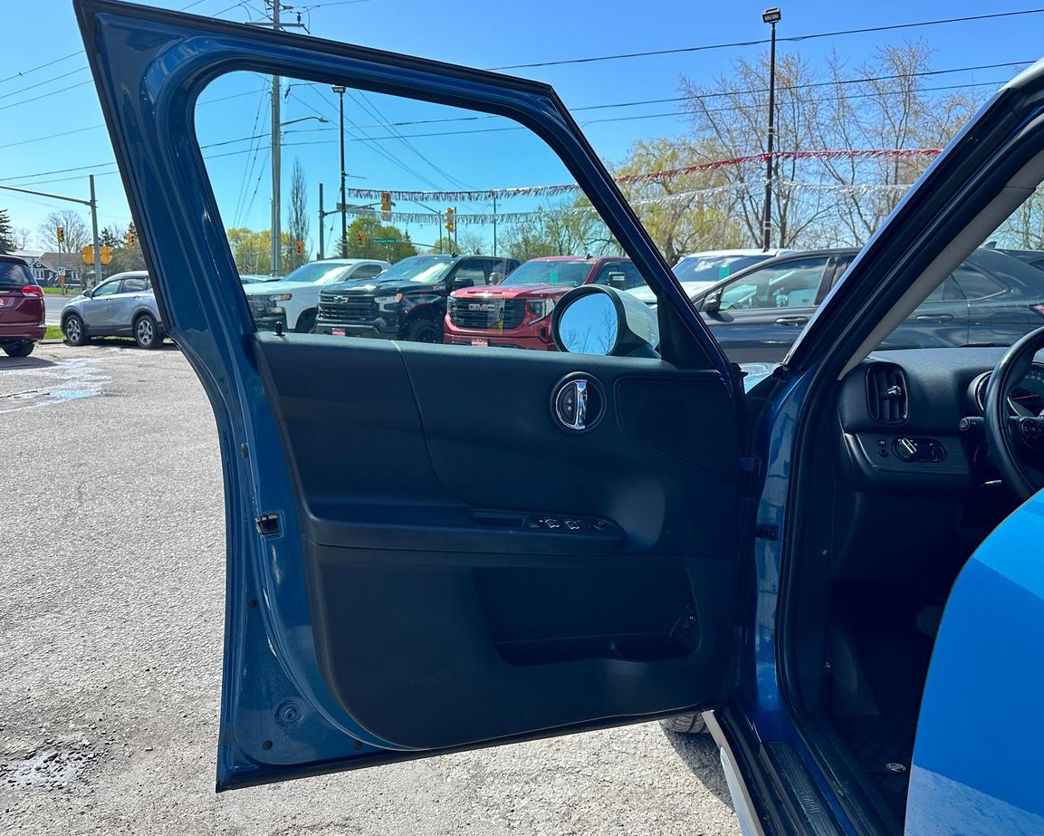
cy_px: 408
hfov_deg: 65.8
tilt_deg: -8.8
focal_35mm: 26
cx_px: 579
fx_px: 804
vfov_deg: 54.9
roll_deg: -0.9
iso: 80
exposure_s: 1/1751
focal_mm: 6.86
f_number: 1.78
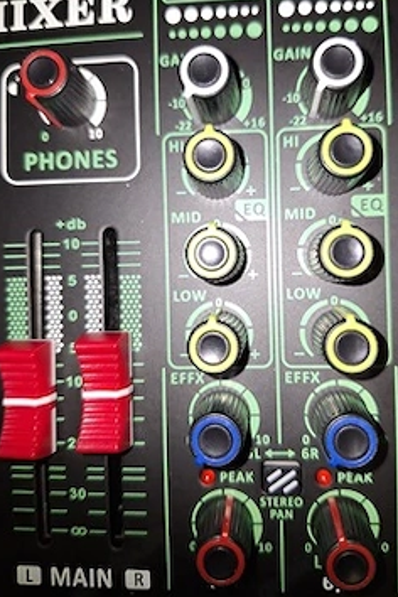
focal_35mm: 27
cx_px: 229
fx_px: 448
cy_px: 265
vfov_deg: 67.2
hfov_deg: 47.8
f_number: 1.8
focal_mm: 5.54
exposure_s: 1/123
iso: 40
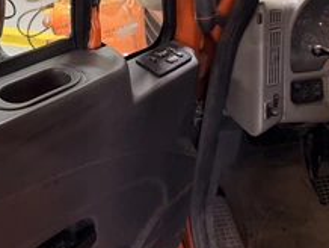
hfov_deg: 40.0
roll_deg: -0.7
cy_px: 80
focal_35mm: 44
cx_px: 39
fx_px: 419
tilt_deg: -22.8
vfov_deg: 32.6
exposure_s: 1/60
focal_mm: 6.76
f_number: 1.78
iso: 800
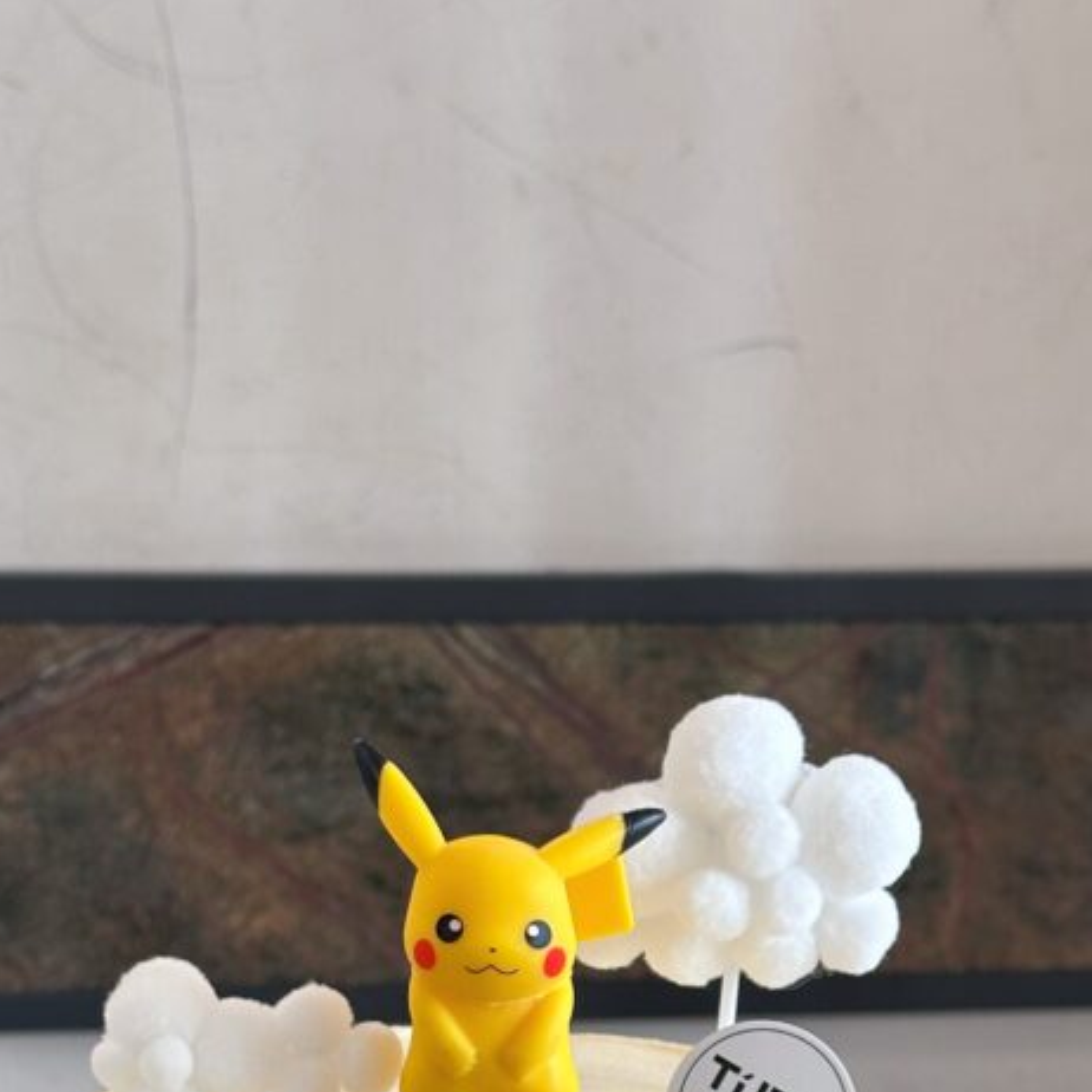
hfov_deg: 18.5
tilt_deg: -16.3
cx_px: 492
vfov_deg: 17.9
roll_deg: -1.9
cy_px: 1168
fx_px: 3355
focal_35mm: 94
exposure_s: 1/50
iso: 100
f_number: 1.78
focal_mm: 6.86
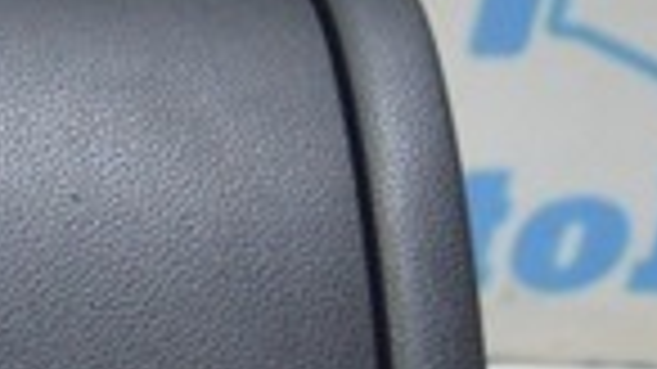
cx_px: -1012
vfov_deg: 5.4
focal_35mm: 220
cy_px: 691
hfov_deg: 8.7
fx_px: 3831
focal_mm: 20
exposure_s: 1/50
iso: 400
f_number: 3.5
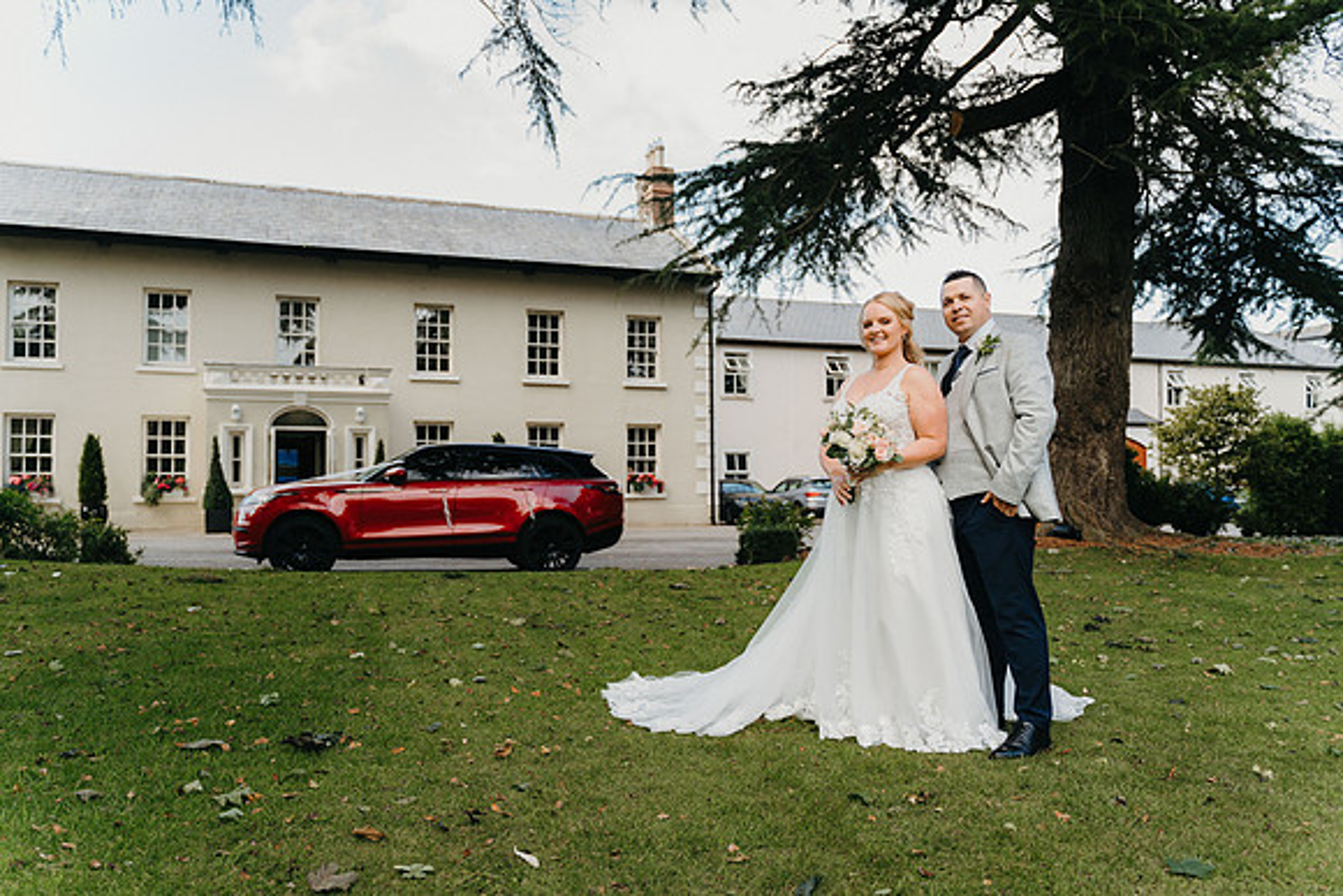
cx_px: 672
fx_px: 1045
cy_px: 448
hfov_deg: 65.5
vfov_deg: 46.4
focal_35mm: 28
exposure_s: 1/640
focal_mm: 28
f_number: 2.8
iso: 320
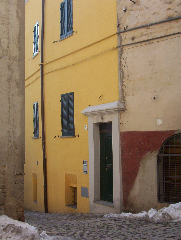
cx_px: 90
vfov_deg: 37.4
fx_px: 354
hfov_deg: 28.7
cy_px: 120
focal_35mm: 51
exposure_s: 1/290
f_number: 5.97
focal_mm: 7.88
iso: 100
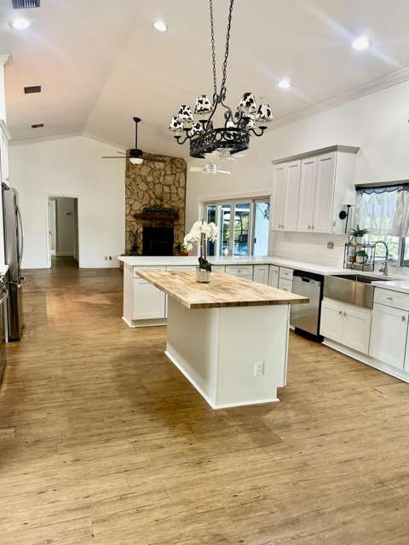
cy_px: 272
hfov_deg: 53.1
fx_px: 410
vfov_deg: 67.3
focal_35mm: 26
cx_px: 204
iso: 200
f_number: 1.5
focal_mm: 5.7
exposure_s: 1/60
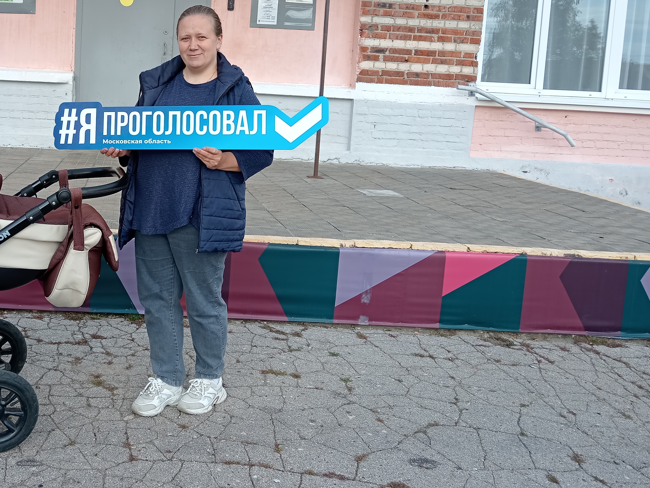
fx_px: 789
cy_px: 152
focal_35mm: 42
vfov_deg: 34.0
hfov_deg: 43.1
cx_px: 148
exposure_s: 1/272
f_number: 1.9
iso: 103
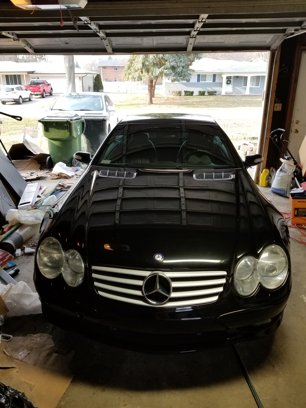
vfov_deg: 67.3
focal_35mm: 26
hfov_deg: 53.1
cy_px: 204
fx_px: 306
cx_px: 153
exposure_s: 1/135
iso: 50
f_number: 1.7
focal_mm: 4.25
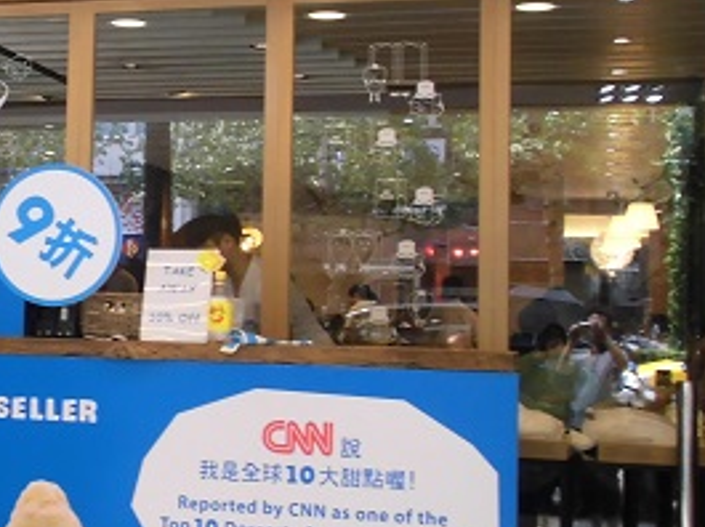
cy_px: 241
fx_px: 1444
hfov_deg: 26.9
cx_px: 130
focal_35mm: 71
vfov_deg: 20.7
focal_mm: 6
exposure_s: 1/60
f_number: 3.6
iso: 200
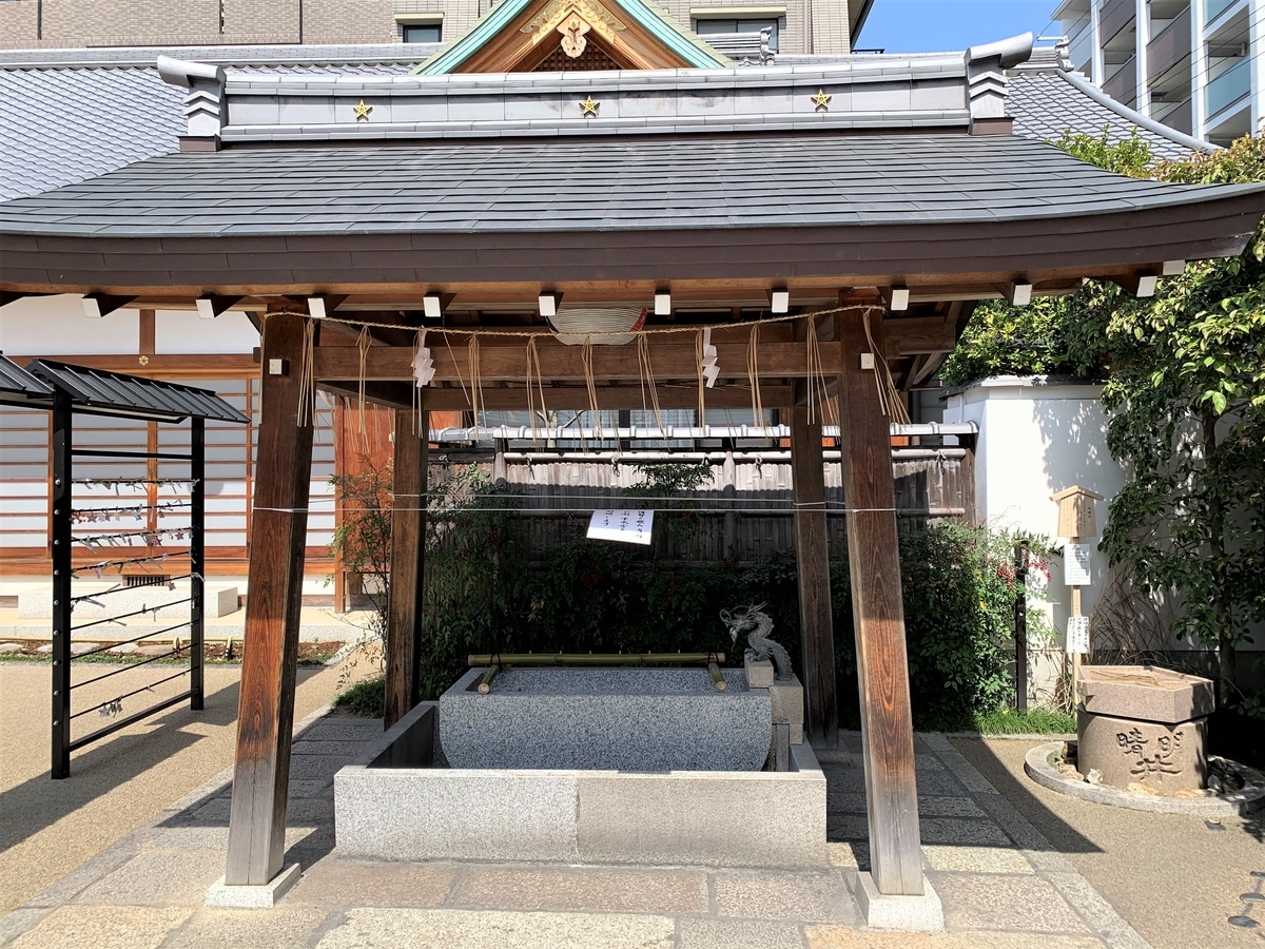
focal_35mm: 26
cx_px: 632
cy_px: 474
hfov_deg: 67.3
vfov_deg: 53.1
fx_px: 950
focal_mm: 4.25
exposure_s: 1/1282
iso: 25
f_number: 1.8
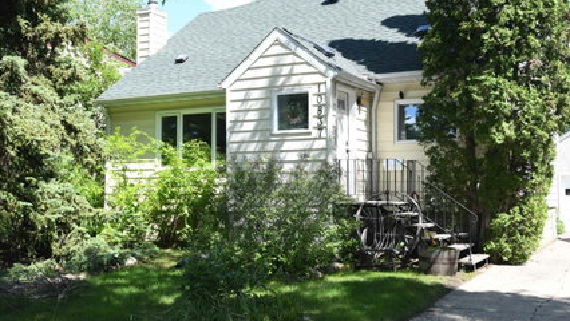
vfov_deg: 27.1
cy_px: 157
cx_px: 318
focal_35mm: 44
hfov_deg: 46.3
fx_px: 665
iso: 64
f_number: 5.6
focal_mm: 35
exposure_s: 1/125
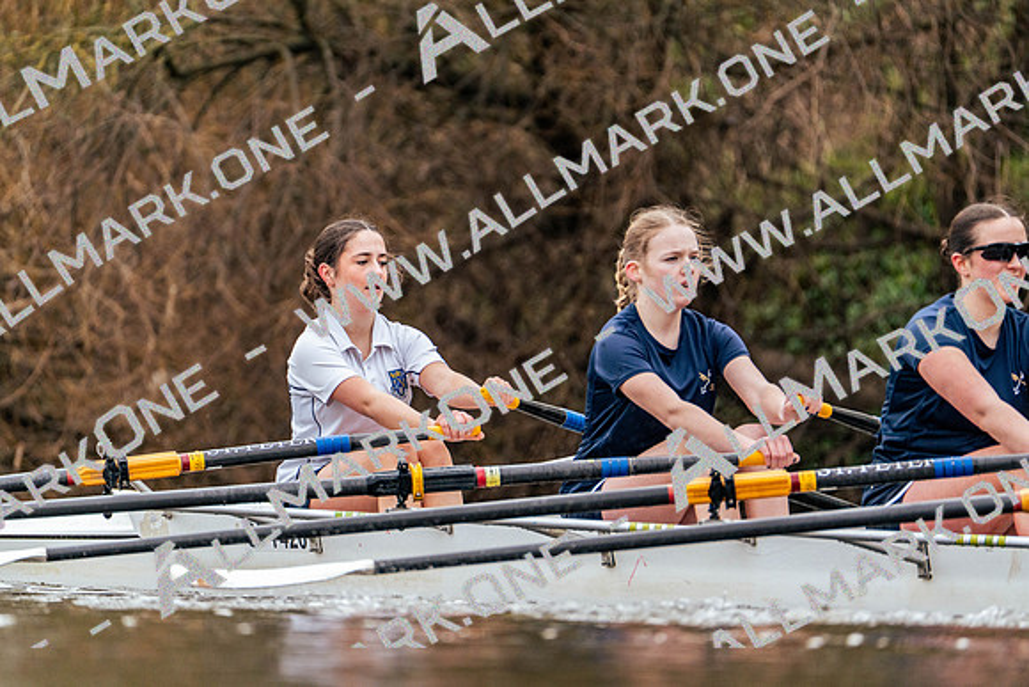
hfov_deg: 3.4
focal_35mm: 600
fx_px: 17153
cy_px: 344
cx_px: 514
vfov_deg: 2.3
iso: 2000
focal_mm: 600
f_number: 6.3
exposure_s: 1/2000
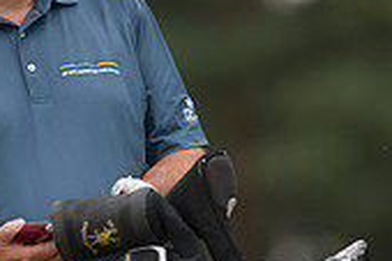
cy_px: 89
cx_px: -81
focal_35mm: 1025
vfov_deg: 1.3
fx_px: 11150
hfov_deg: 2.0
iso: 800
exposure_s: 1/2000
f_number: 4
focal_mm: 300
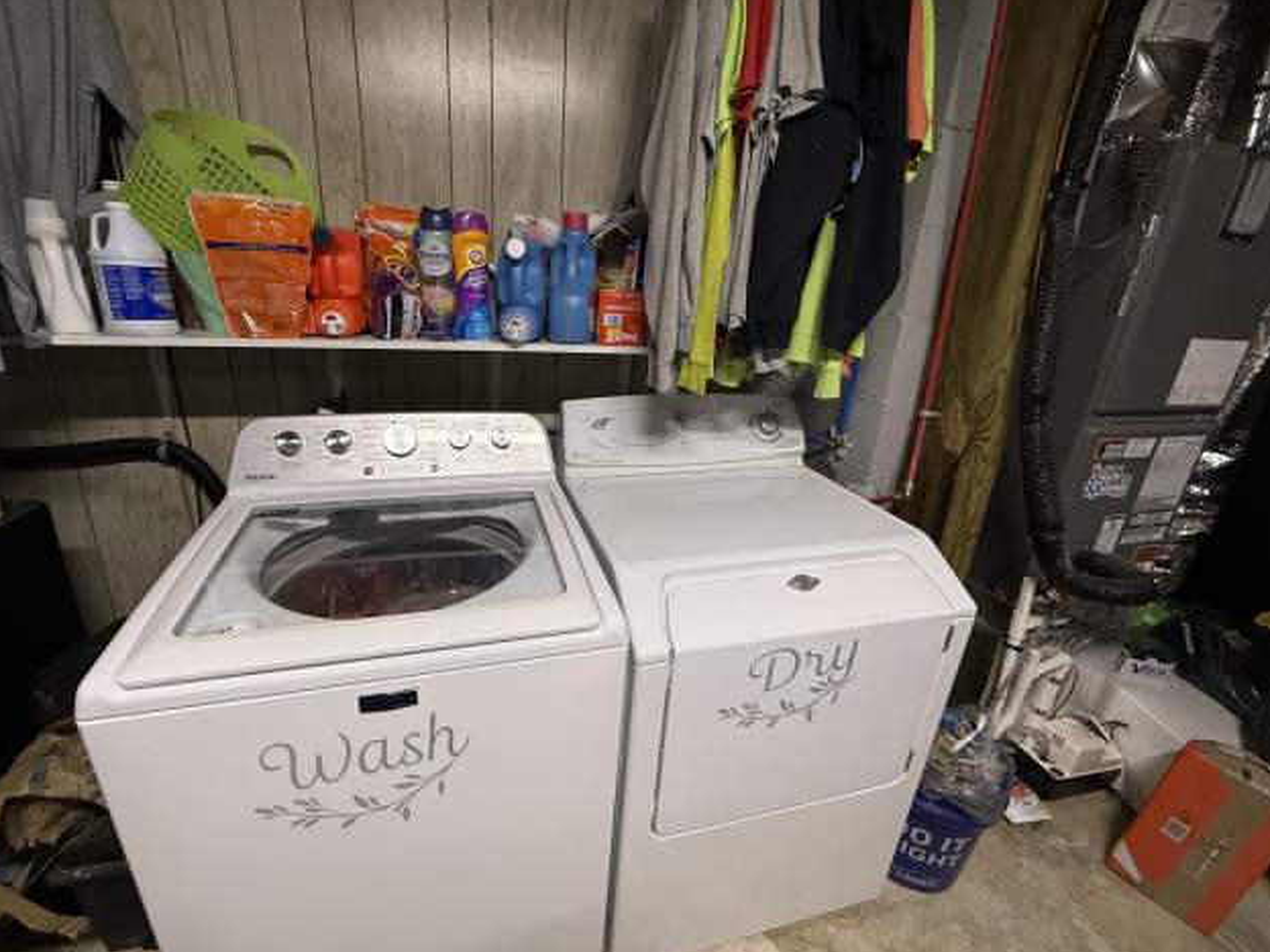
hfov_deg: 98.0
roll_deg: -2.3
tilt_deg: -18.0
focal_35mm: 15
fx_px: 550
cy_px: 467
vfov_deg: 81.7
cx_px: 594
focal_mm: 2.22
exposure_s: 1/120
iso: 320
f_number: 2.2
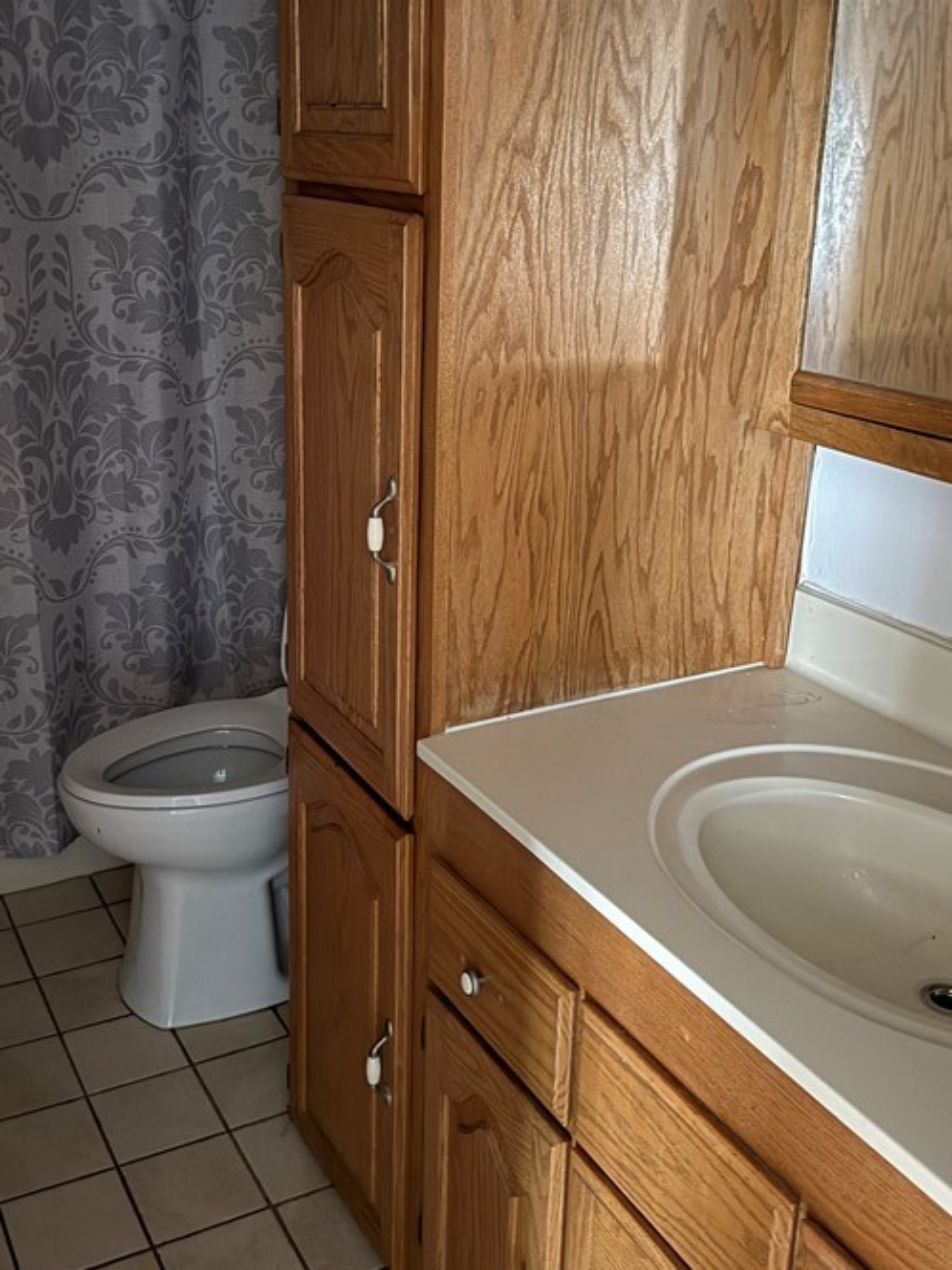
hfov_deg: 38.6
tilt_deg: -16.7
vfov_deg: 49.9
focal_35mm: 37
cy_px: 530
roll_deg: -2.1
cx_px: 428
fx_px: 1357
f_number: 1.78
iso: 1000
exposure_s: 1/14
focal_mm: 6.76
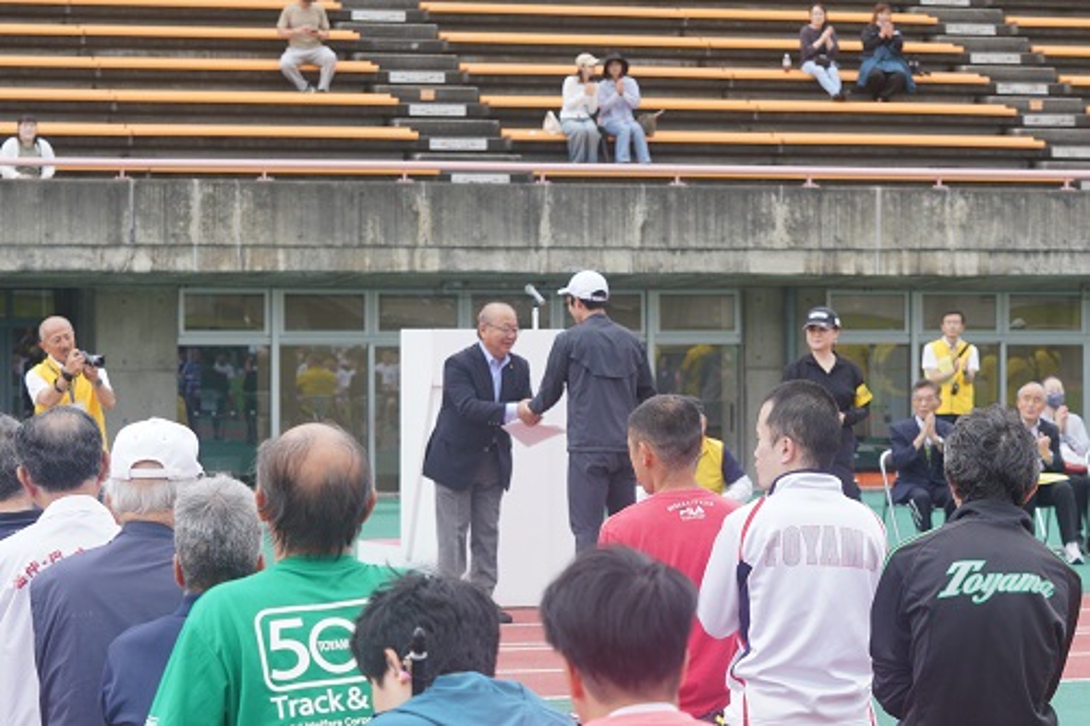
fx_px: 3814
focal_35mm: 126
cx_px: 545
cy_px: 363
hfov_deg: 16.3
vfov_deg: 10.9
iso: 500
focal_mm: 84
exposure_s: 1/400
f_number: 7.1
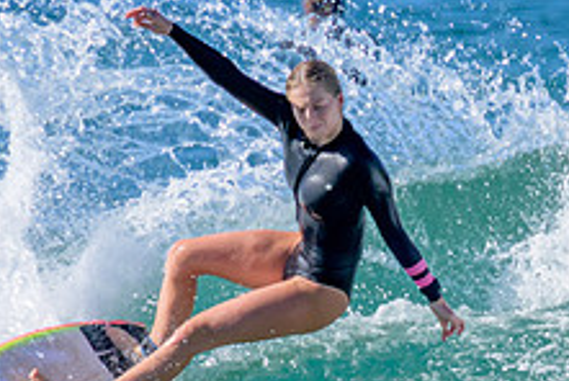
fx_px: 45263
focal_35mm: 2860
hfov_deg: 0.7
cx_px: 450
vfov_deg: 0.5
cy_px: 270
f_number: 11
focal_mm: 800
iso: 450
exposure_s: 1/800
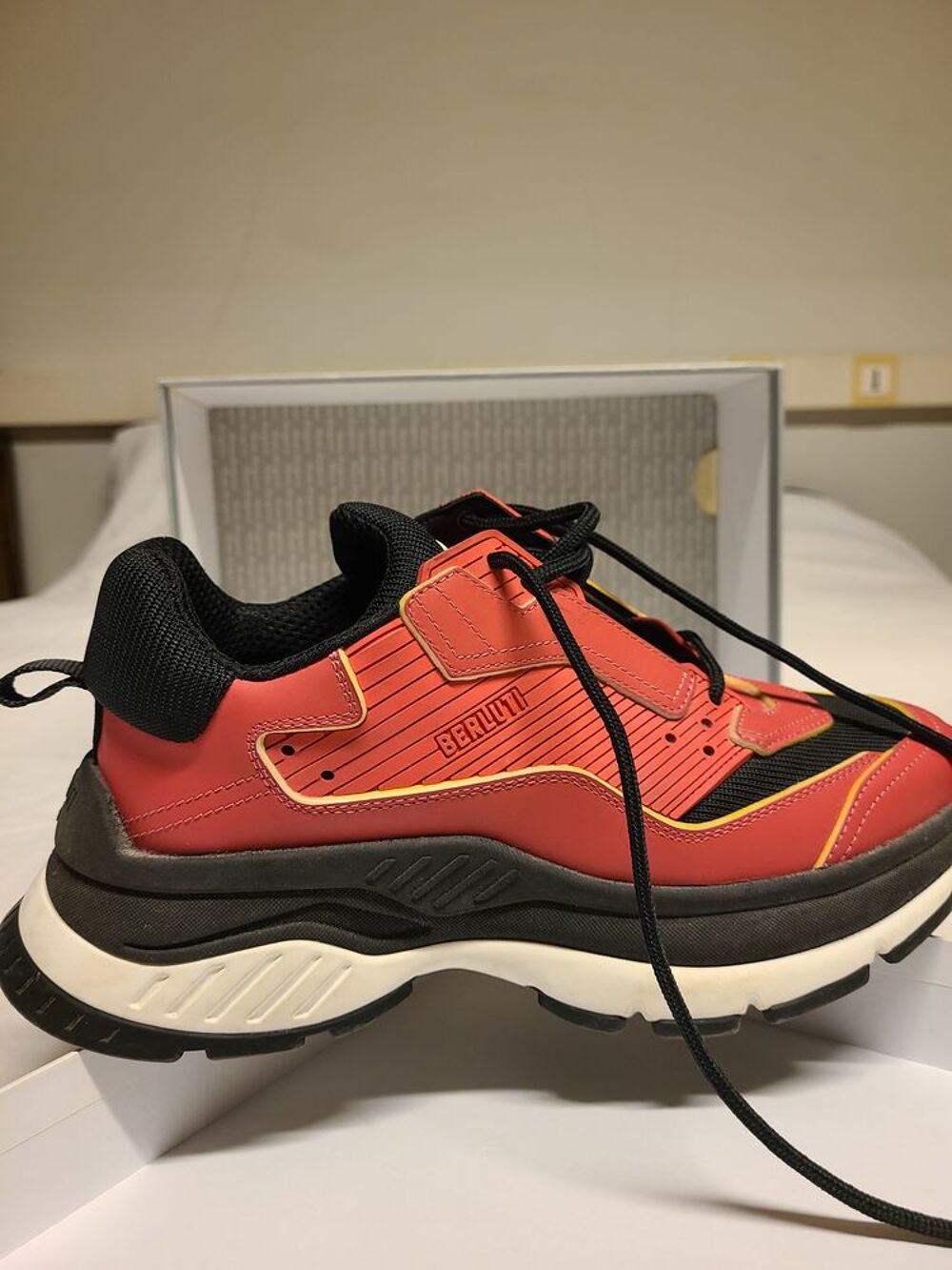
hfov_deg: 53.1
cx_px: 476
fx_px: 953
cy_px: 635
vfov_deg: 67.3
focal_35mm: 26
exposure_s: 1/50
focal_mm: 5.4
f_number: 1.8
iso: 100
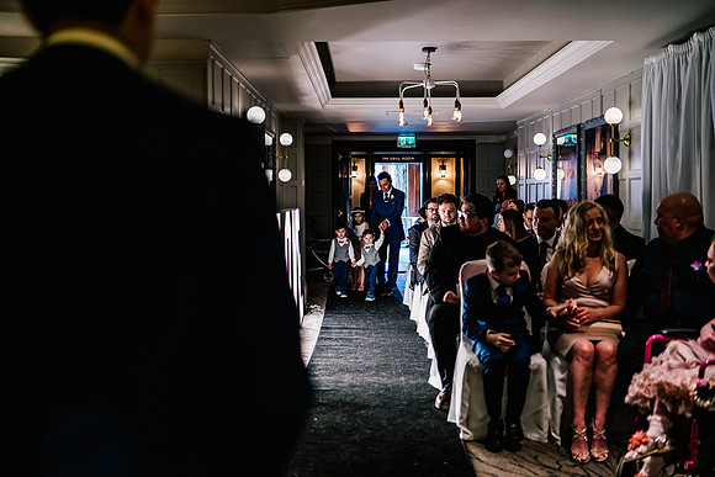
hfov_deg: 54.4
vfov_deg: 37.9
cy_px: 238
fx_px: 695
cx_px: 358
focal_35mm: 35
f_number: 1.6
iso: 1600
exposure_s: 1/250
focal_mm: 35
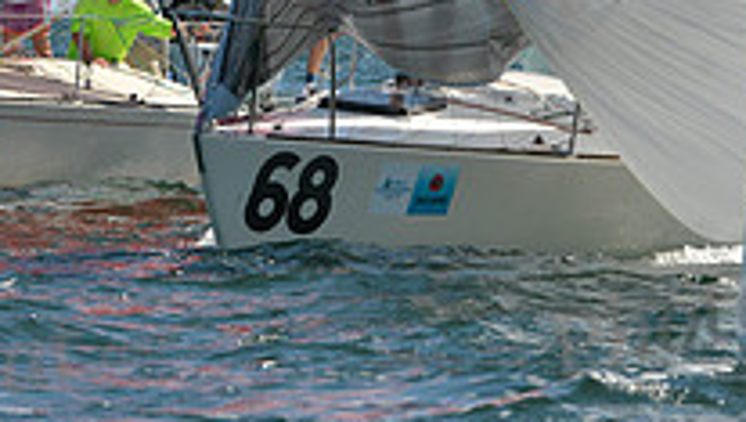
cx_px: 368
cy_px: -215
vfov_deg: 1.7
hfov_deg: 3.1
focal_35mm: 704
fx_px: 13942
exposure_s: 1/1000
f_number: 7.1
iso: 200
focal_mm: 240
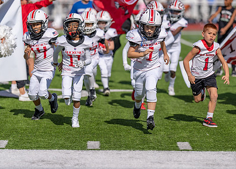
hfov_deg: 9.7
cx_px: 158
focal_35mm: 208
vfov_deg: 6.9
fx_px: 1395
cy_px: 56
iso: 100
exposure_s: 1/12800
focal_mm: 135
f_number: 1.8
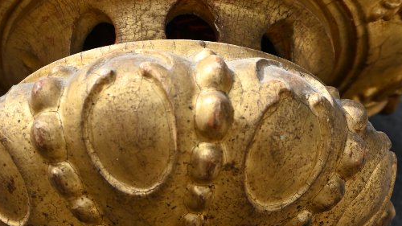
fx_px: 1044
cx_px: 215
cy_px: 135
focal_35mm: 98
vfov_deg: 12.3
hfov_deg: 21.8
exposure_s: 1/250
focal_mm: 26
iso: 140
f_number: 5.6
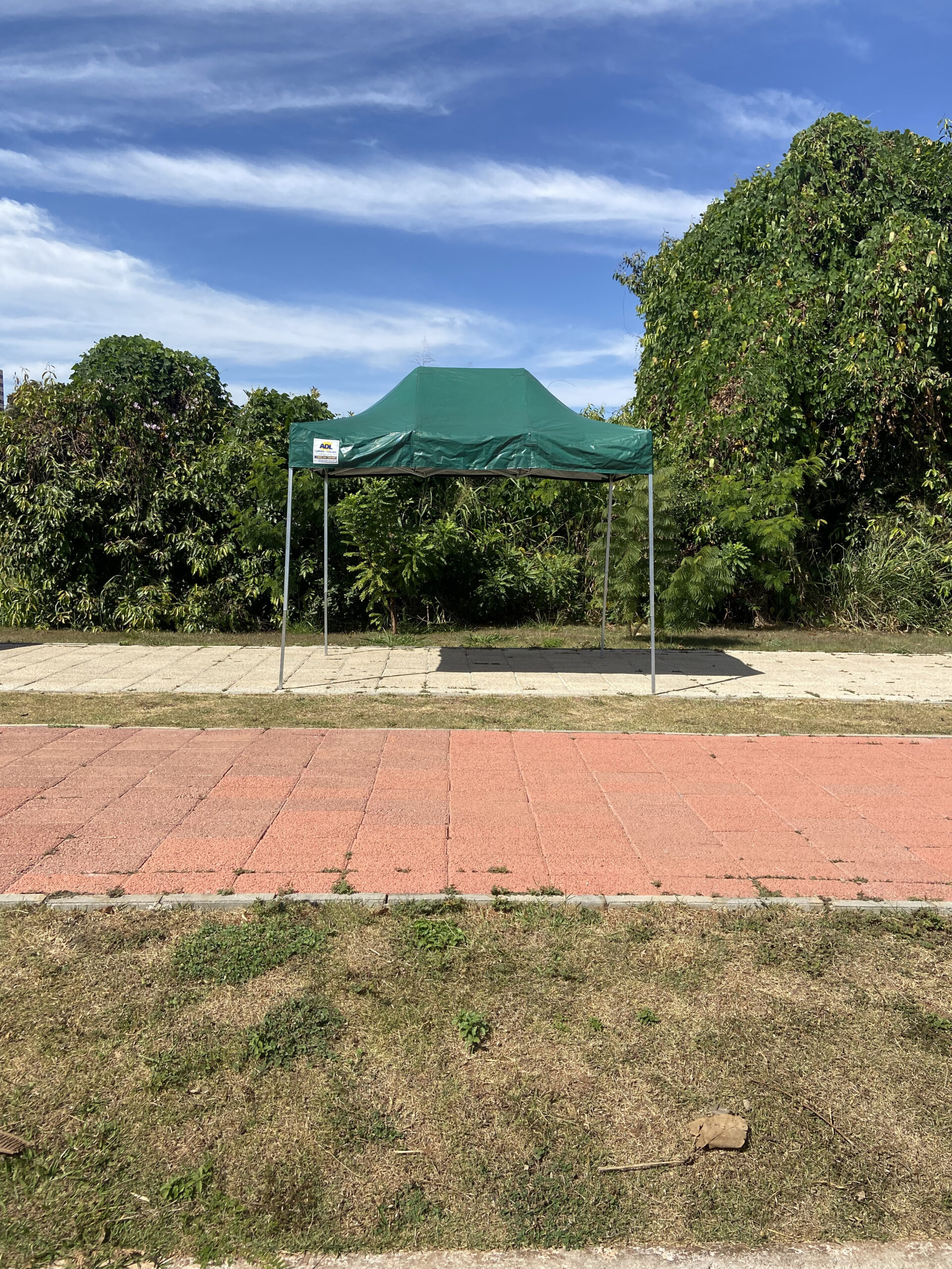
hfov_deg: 53.1
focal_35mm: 26
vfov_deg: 67.3
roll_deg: -1.0
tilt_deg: -5.7
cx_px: 476
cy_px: 634
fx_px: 953
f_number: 1.8
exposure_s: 1/2967
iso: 32
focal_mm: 4.25
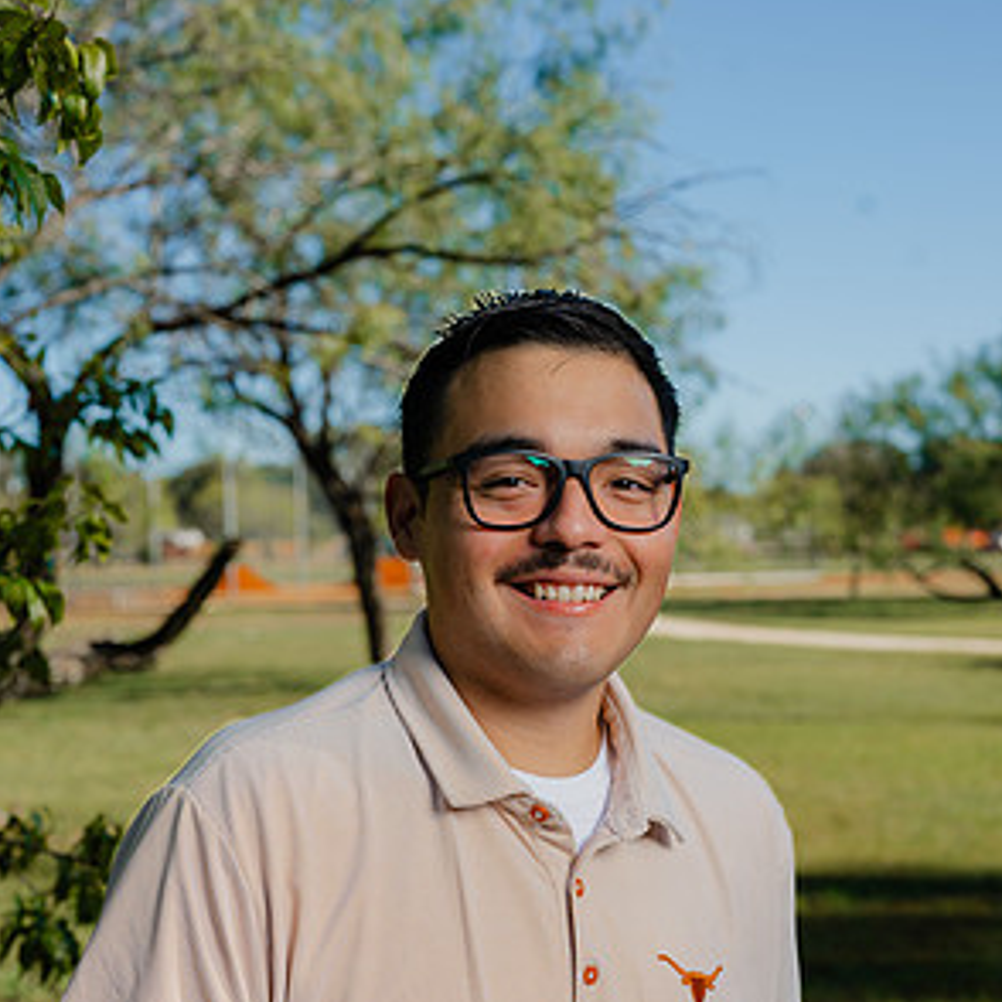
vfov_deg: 26.1
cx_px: 504
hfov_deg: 26.5
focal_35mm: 65
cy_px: 757
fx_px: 2129
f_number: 5.6
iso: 64
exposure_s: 1/200
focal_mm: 50
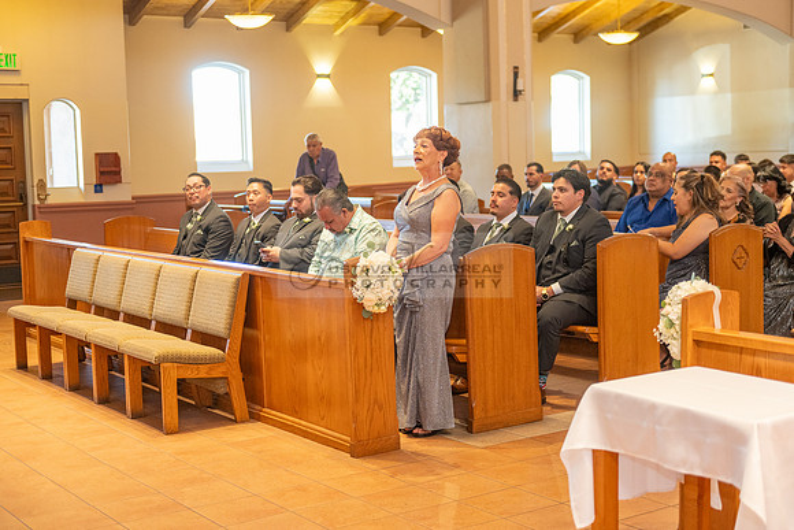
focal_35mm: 55
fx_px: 1213
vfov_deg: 24.6
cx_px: 397
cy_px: 265
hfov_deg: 36.2
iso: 1600
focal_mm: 55
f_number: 2.8
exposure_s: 1/160
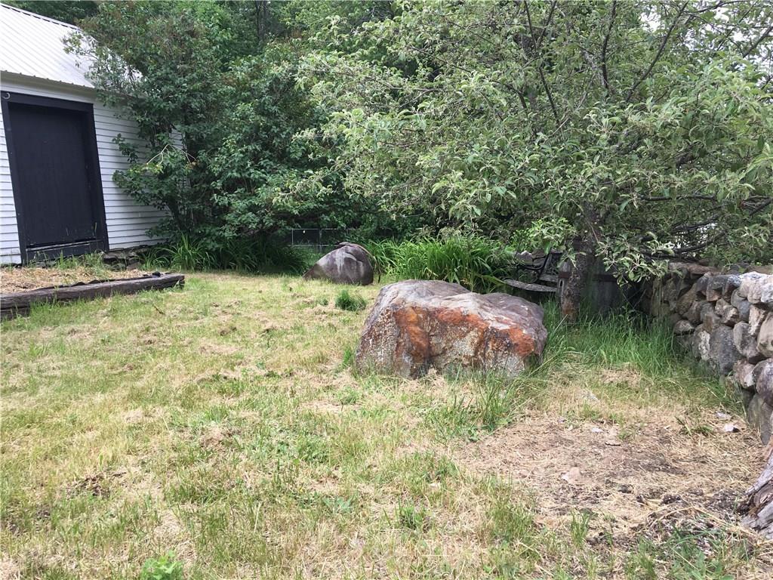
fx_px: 648
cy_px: 290
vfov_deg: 48.2
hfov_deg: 61.7
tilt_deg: -8.6
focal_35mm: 29
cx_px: 386
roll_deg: +1.5
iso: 25
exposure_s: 1/386
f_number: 2.2
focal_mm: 4.15
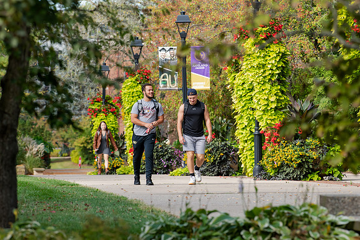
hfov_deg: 6.9
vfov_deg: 4.6
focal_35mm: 300
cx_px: 180
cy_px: 120
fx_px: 3001
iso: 500
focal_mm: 300
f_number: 9
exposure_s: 1/320
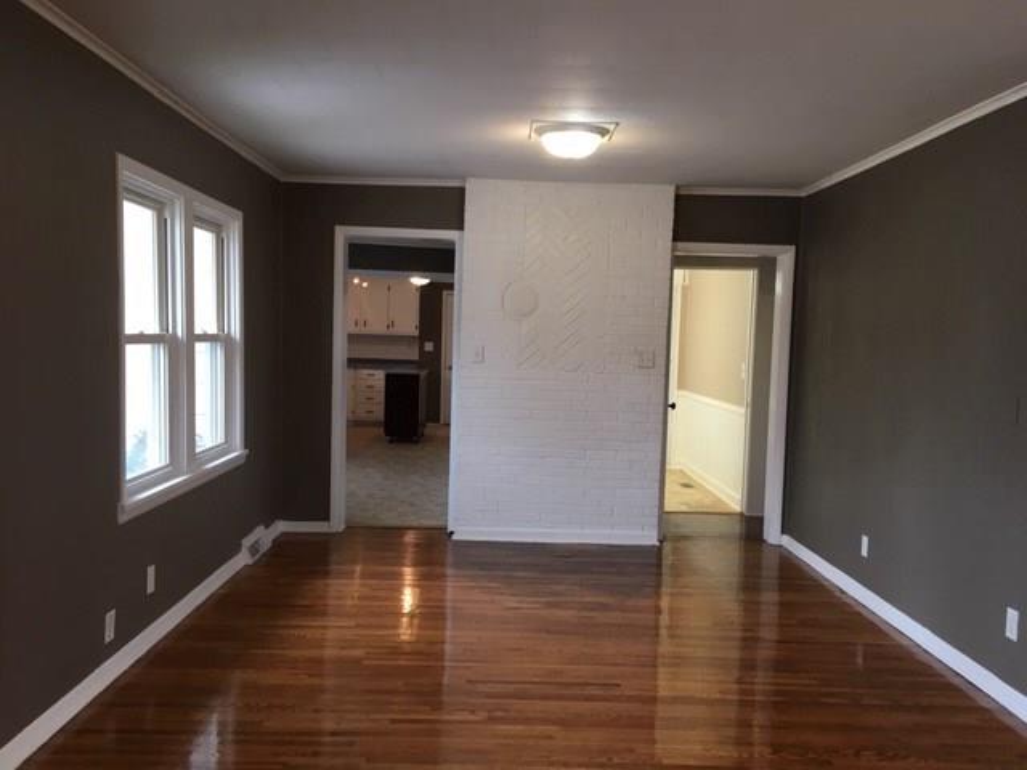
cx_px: 514
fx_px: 860
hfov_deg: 61.7
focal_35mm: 29
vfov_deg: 48.2
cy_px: 385
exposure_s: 1/30
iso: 50
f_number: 2.2
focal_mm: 4.15
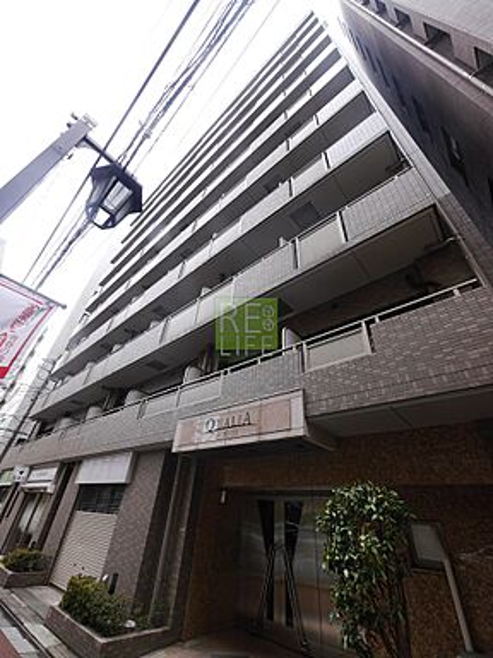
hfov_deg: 85.7
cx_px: 246
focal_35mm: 14
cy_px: 329
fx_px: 266
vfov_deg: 102.1
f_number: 5
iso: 160
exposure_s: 1/125
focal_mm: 7
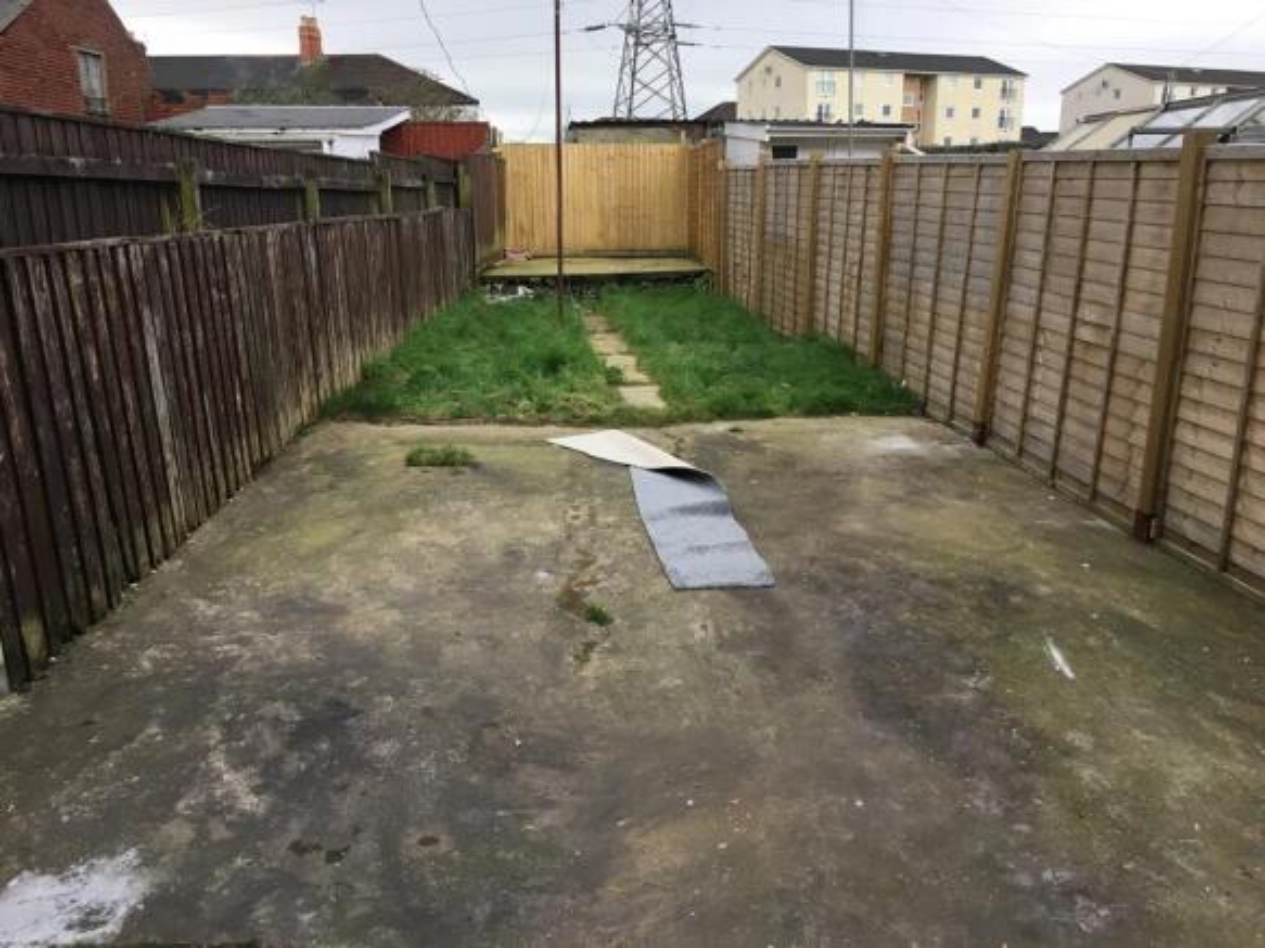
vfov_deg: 48.2
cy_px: 474
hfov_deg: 61.7
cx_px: 632
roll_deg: +0.7
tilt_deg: -14.9
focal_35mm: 29
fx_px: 1060
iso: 32
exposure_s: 1/33
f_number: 2.2
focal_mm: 4.15
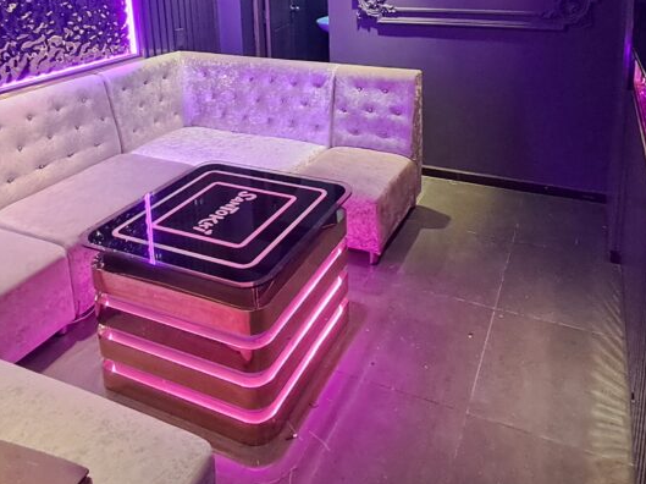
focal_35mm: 31
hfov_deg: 58.3
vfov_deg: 41.7
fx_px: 578
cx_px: 348
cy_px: 48
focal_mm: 1.64
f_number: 2.2
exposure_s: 1/25
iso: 400
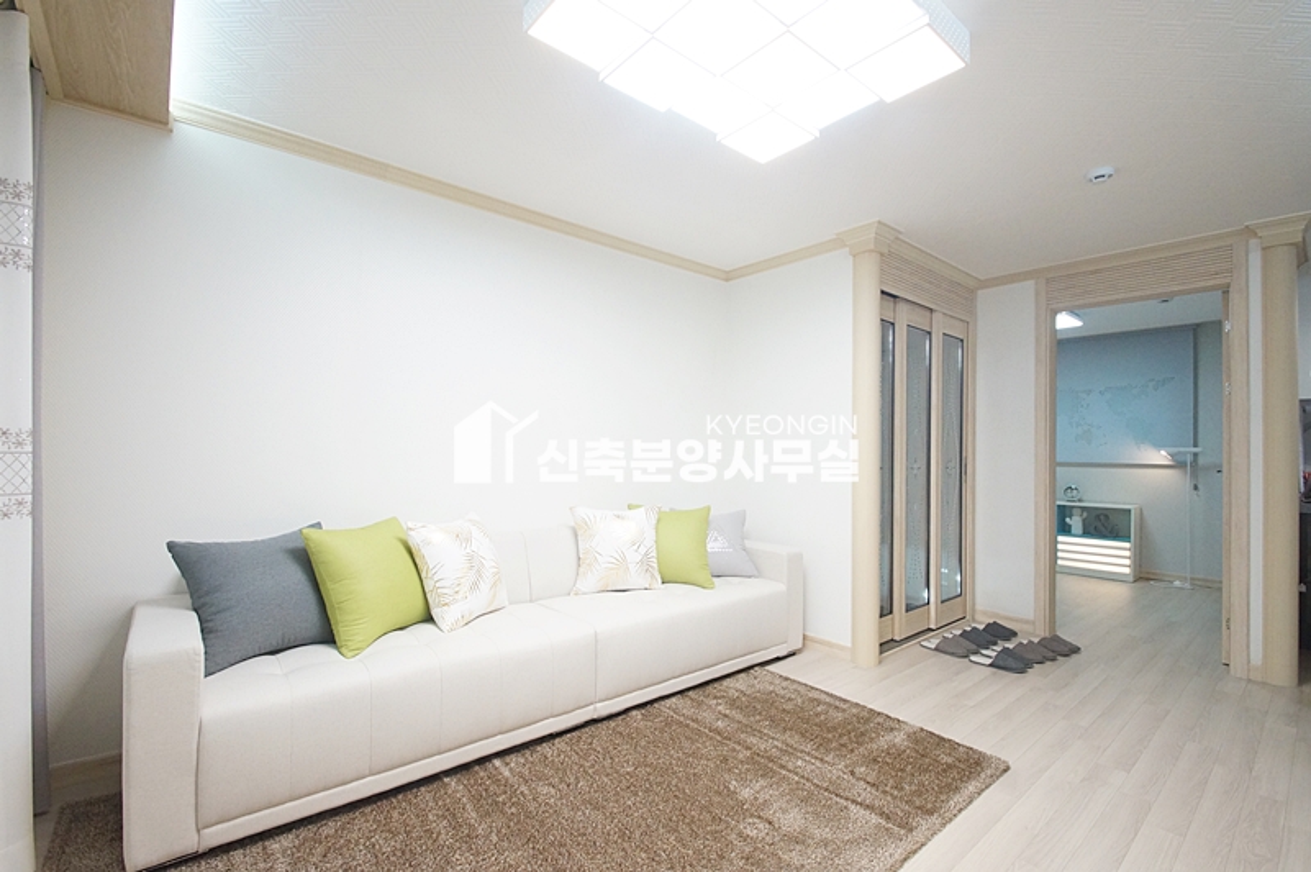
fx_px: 546
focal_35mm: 15
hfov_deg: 100.4
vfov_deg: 77.2
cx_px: 656
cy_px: 436
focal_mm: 10
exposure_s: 1/80
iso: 1600
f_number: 7.1
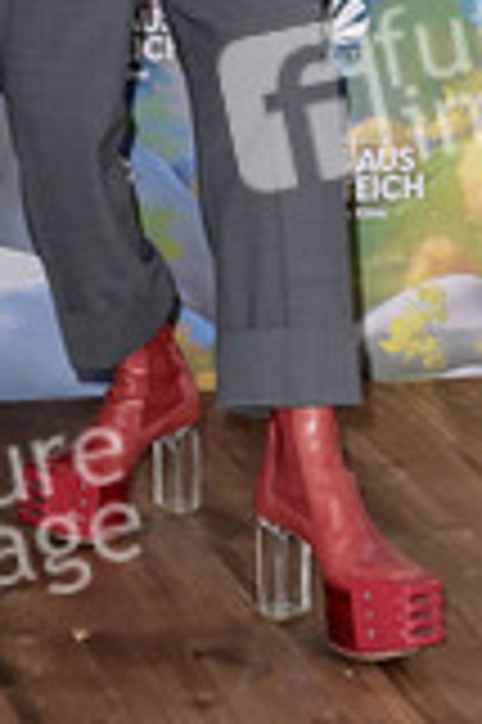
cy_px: -139
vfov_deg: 14.3
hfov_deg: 9.8
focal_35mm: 139
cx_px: 41
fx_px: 2797
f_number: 5.6
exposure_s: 1/250
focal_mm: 56
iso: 640
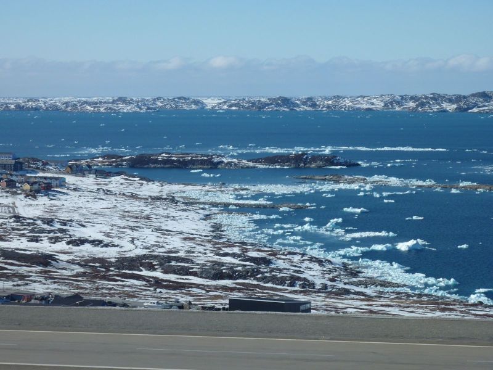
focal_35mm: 104
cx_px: 246
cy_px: 185
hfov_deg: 18.9
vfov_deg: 14.2
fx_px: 1481
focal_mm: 17
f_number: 6.3
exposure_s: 1/640
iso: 80
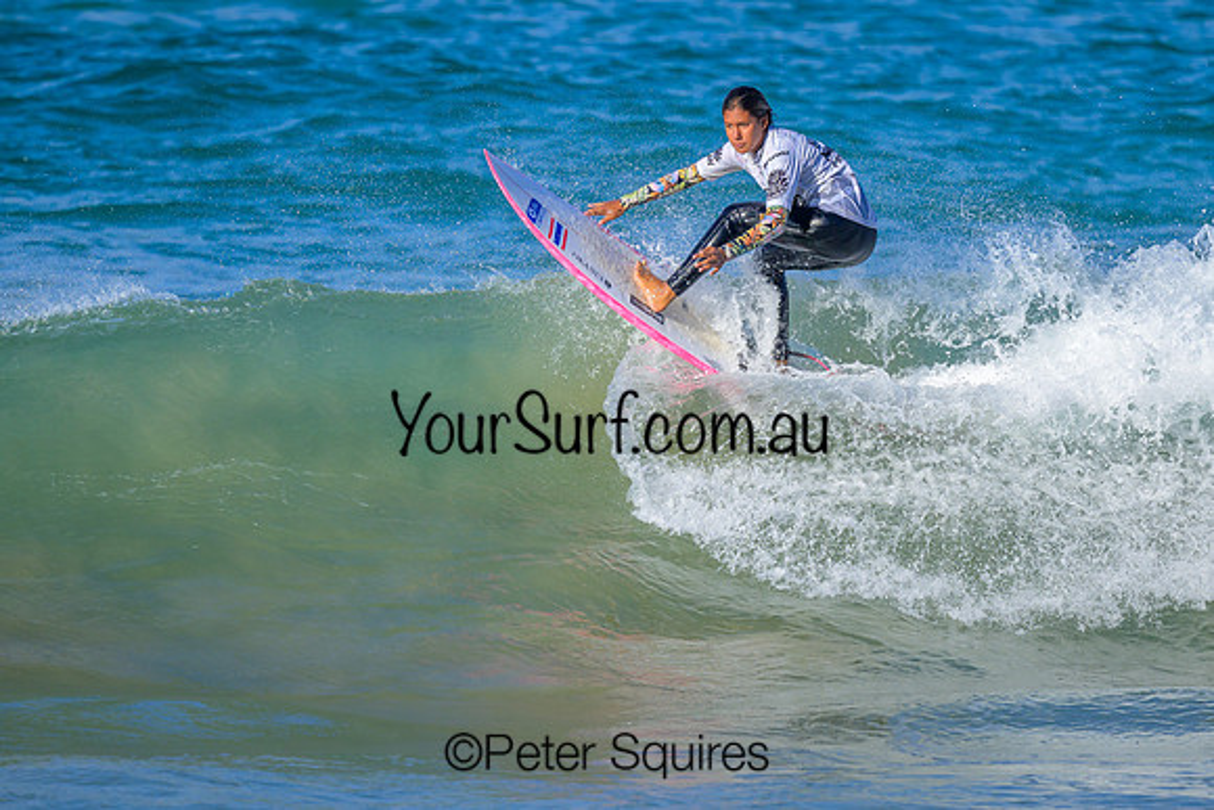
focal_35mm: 1098
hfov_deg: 1.9
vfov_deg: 1.3
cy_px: 301
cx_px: 765
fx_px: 37048
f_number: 6.3
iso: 360
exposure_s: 1/2000
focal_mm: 800
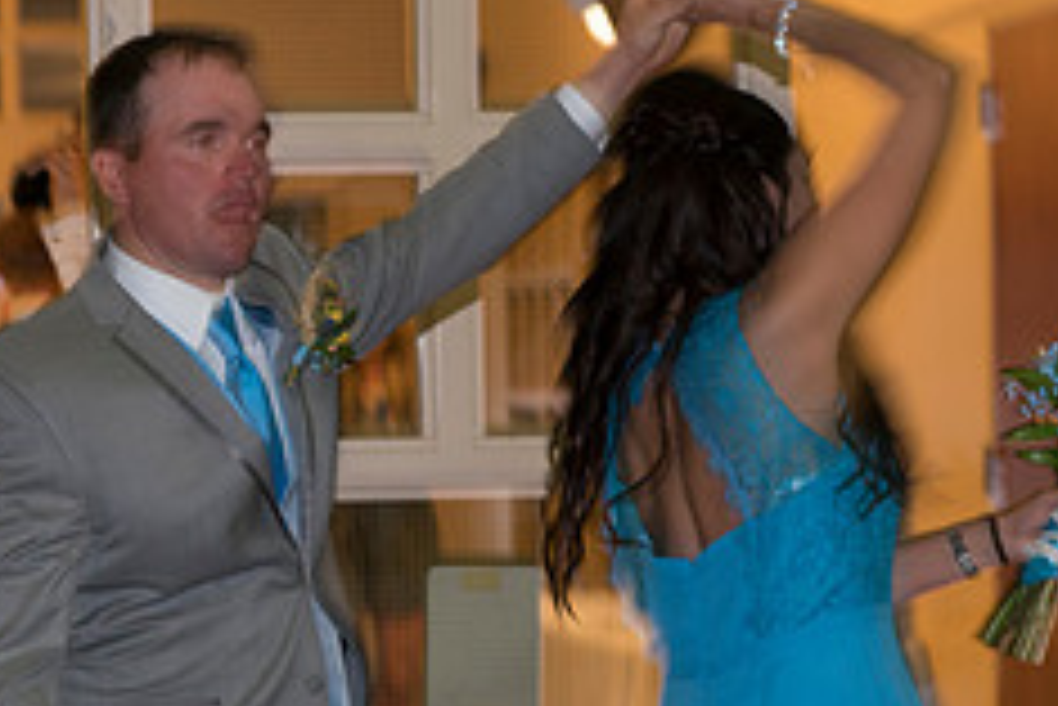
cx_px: 482
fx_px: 3264
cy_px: 645
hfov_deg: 18.4
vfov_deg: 12.3
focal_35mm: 111
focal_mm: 45
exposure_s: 1/30
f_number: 3.2
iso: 500
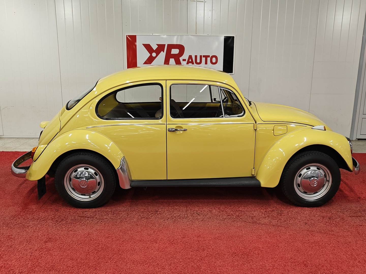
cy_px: 137
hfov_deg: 56.8
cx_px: 183
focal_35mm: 32
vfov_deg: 44.2
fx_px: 338
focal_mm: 5.59
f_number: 1.8
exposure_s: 1/100
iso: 125
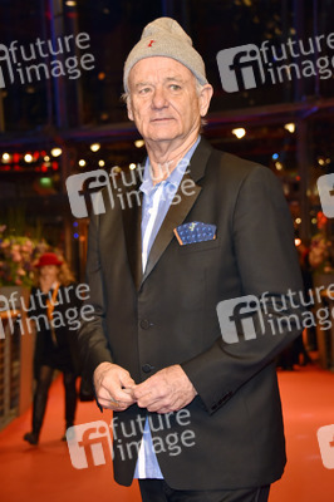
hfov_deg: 18.9
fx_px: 1004
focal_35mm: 72
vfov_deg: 28.1
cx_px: 167
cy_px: 251
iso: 1600
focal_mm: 72
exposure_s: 1/250
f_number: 5.6
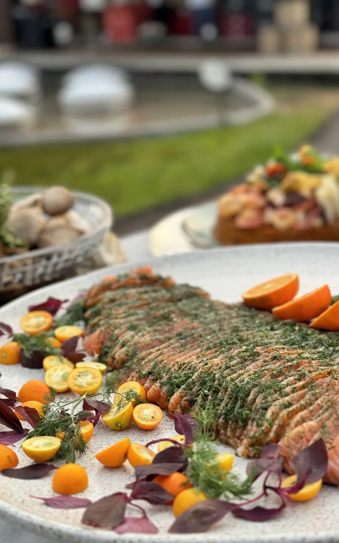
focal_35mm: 51
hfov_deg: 25.3
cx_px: 161
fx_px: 754
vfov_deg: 39.6
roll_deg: +3.4
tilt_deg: -20.2
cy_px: 272
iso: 64
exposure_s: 1/425
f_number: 1.78
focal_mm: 6.76
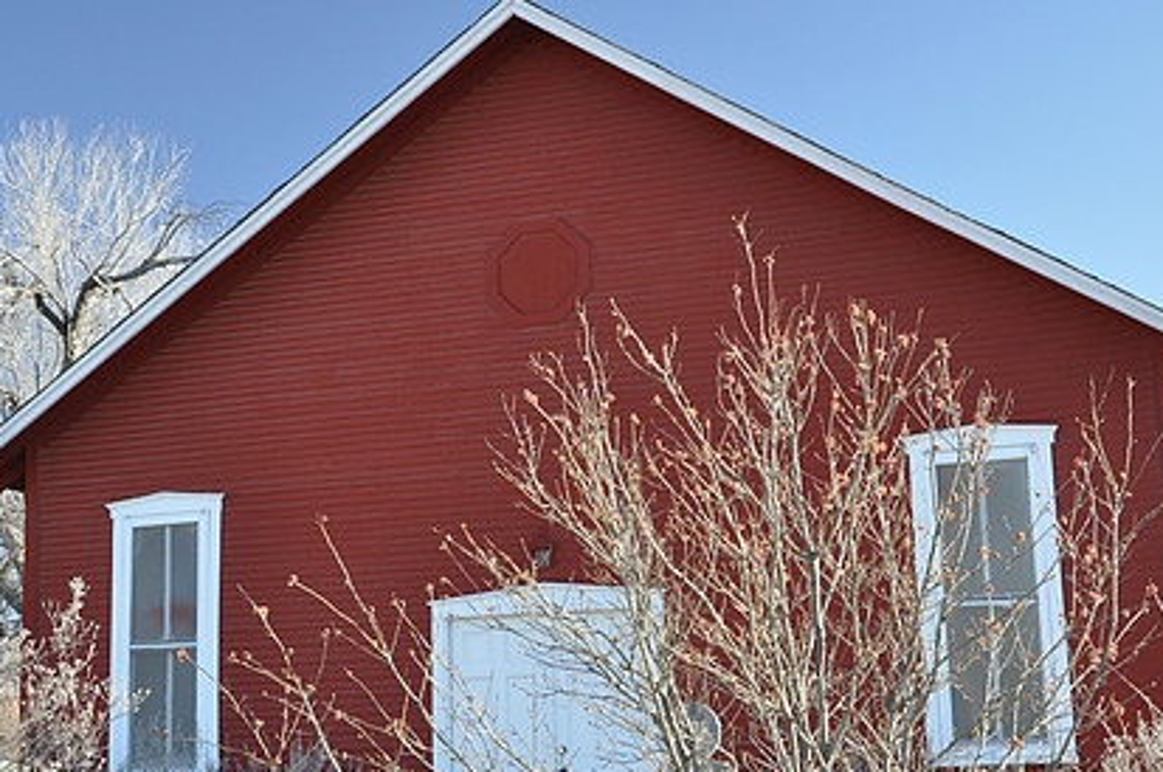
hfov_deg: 37.8
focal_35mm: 53
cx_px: 580
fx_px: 1700
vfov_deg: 25.5
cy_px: 475
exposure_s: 1/125
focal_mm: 25
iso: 320
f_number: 5.6
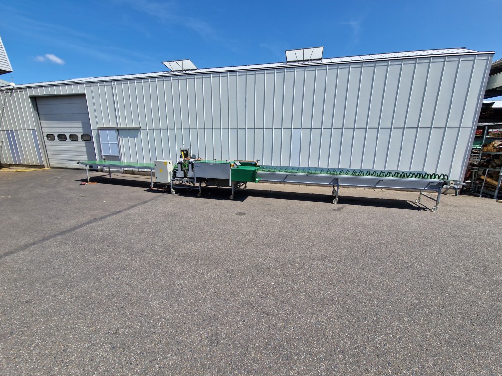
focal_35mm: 13
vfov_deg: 89.9
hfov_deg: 106.2
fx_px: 189
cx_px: 251
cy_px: 188
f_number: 2.2
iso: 50
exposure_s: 1/1948
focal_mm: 2.2
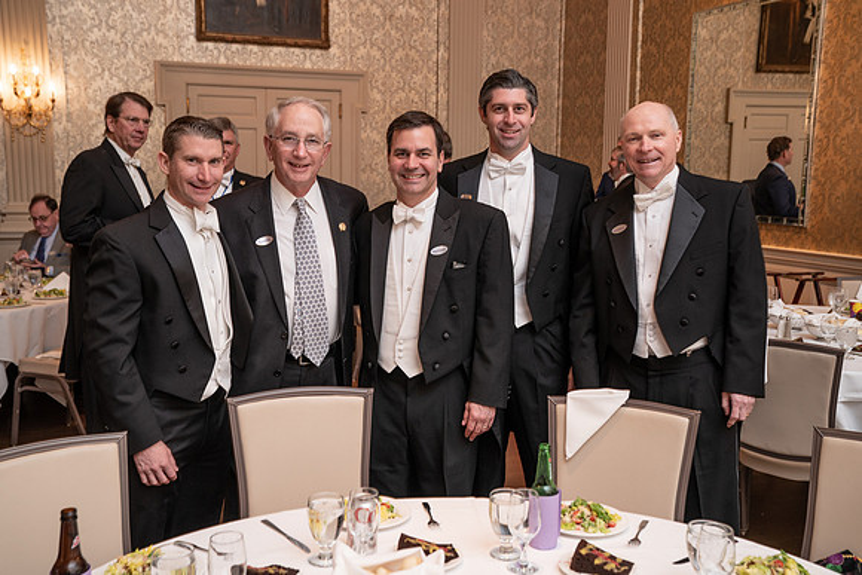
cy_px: 288
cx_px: 431
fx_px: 934
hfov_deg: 49.5
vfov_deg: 34.2
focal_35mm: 39
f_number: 4.5
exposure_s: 1/40
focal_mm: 39
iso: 800
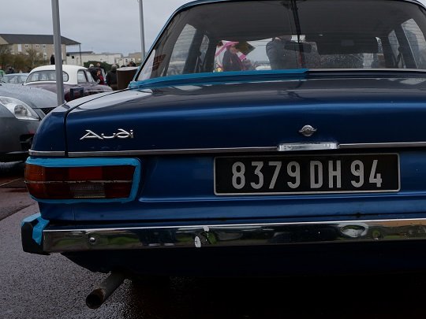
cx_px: 302
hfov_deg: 39.7
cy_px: 146
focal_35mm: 47
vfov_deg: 30.9
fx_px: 578
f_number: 8
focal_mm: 22
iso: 100
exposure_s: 1/160
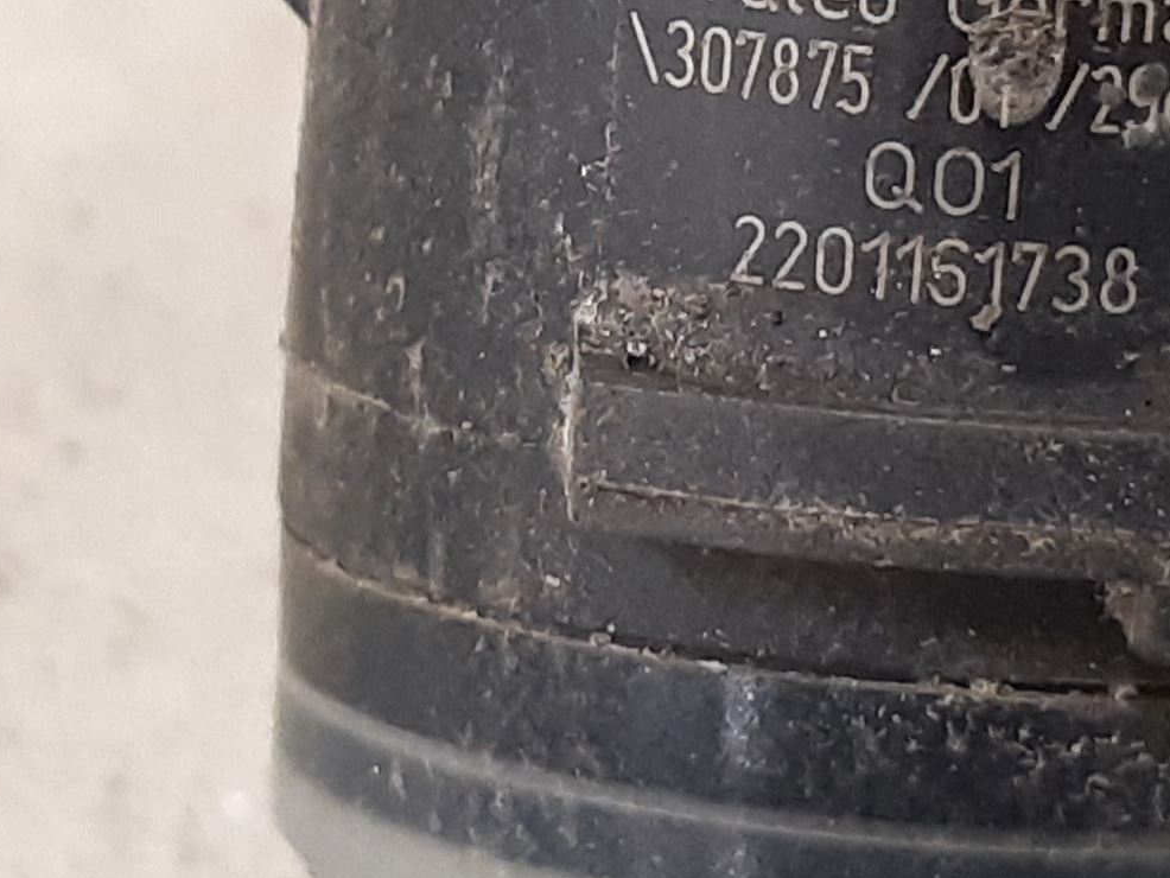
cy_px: 378
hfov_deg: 35.2
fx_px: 1826
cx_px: 780
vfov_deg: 27.0
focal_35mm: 54
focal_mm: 3.93
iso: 200
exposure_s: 1/33
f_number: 1.7
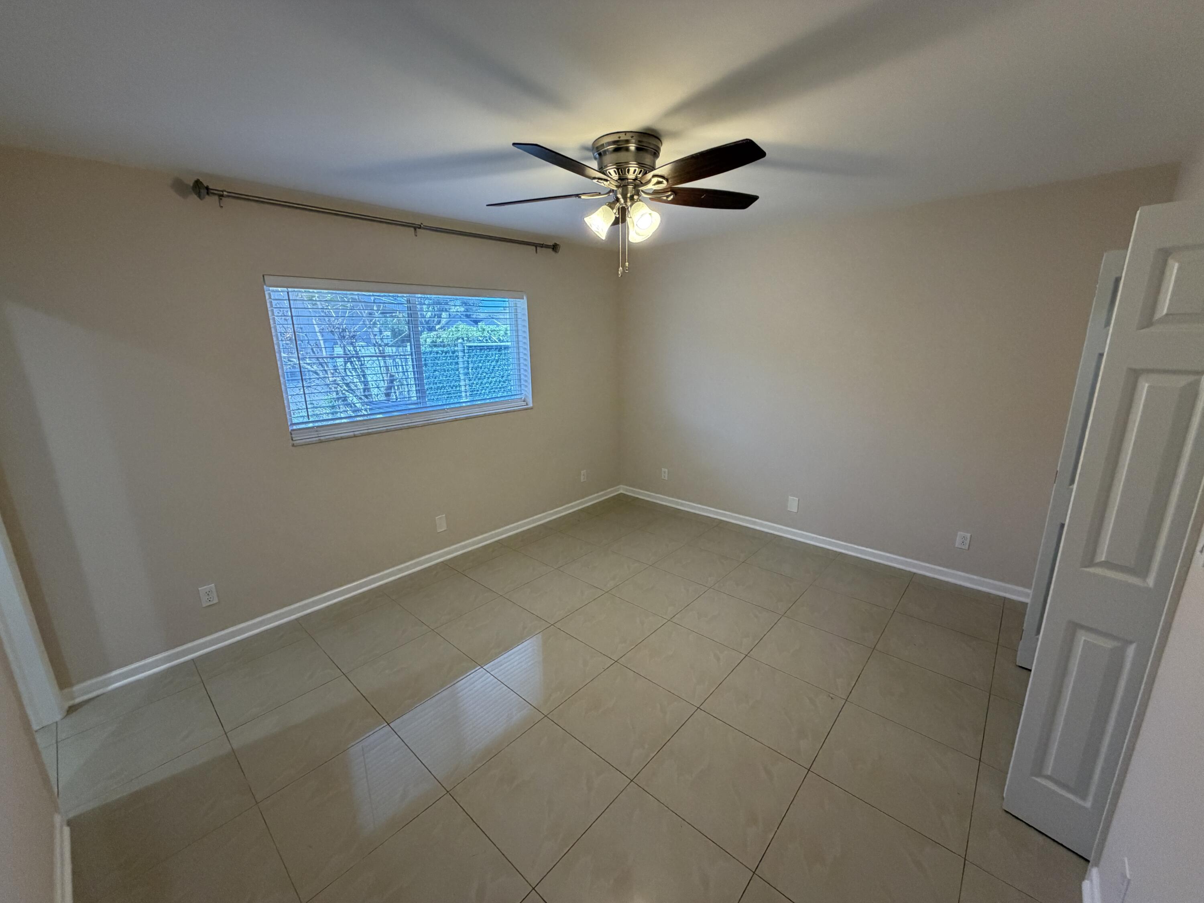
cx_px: 602
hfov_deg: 102.1
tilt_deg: -15.0
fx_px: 487
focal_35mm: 14
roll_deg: +0.7
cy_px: 452
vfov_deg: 85.7
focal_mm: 2.22
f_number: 2.2
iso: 320
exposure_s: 1/120
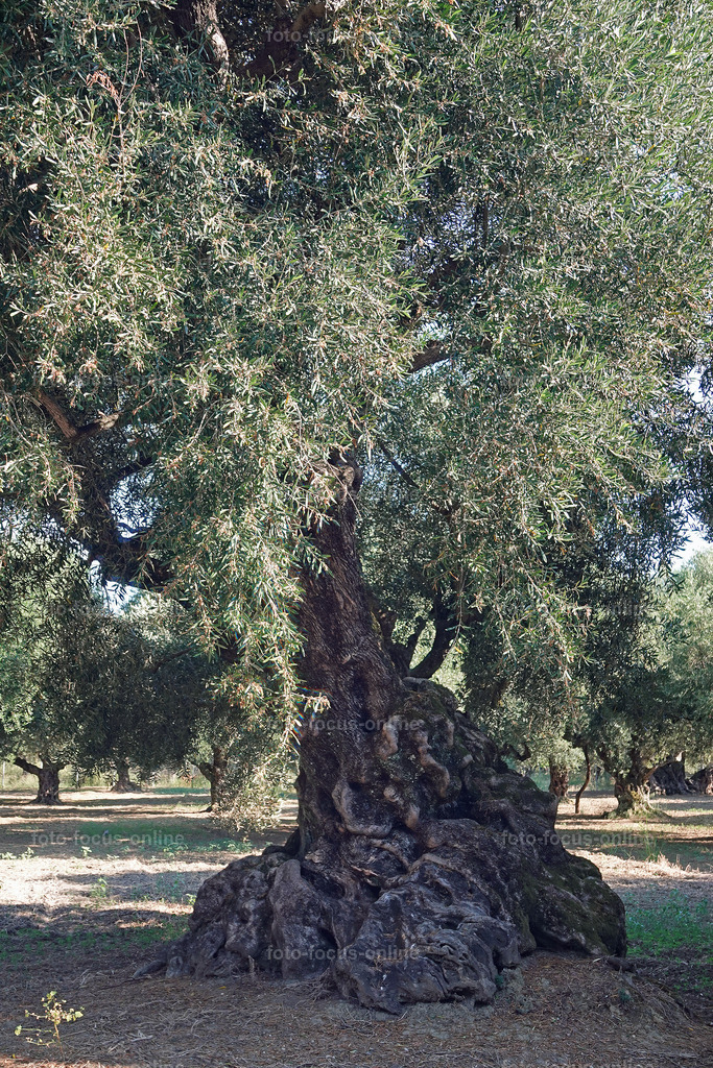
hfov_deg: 36.0
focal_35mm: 37
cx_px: 356
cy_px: 534
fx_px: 1099
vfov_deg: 51.9
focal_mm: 13.7
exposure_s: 1/40
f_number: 3.2
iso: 160
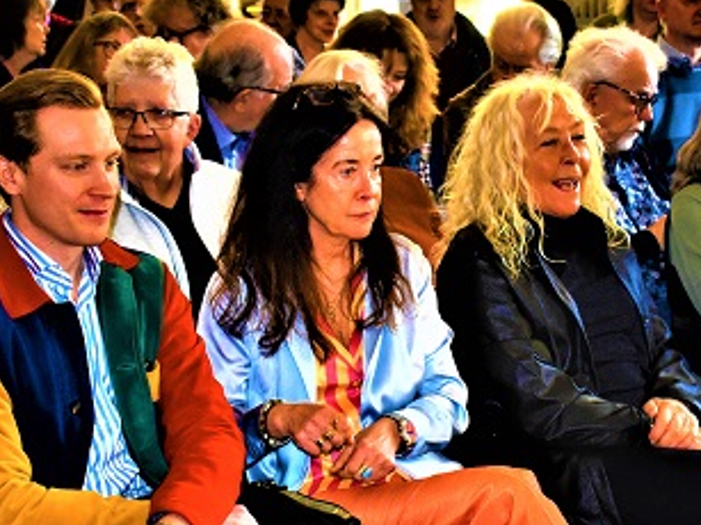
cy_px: 386
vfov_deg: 18.5
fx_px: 1599
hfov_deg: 24.6
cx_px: 457
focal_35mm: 79
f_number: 4.2
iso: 1400
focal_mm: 28
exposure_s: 1/125
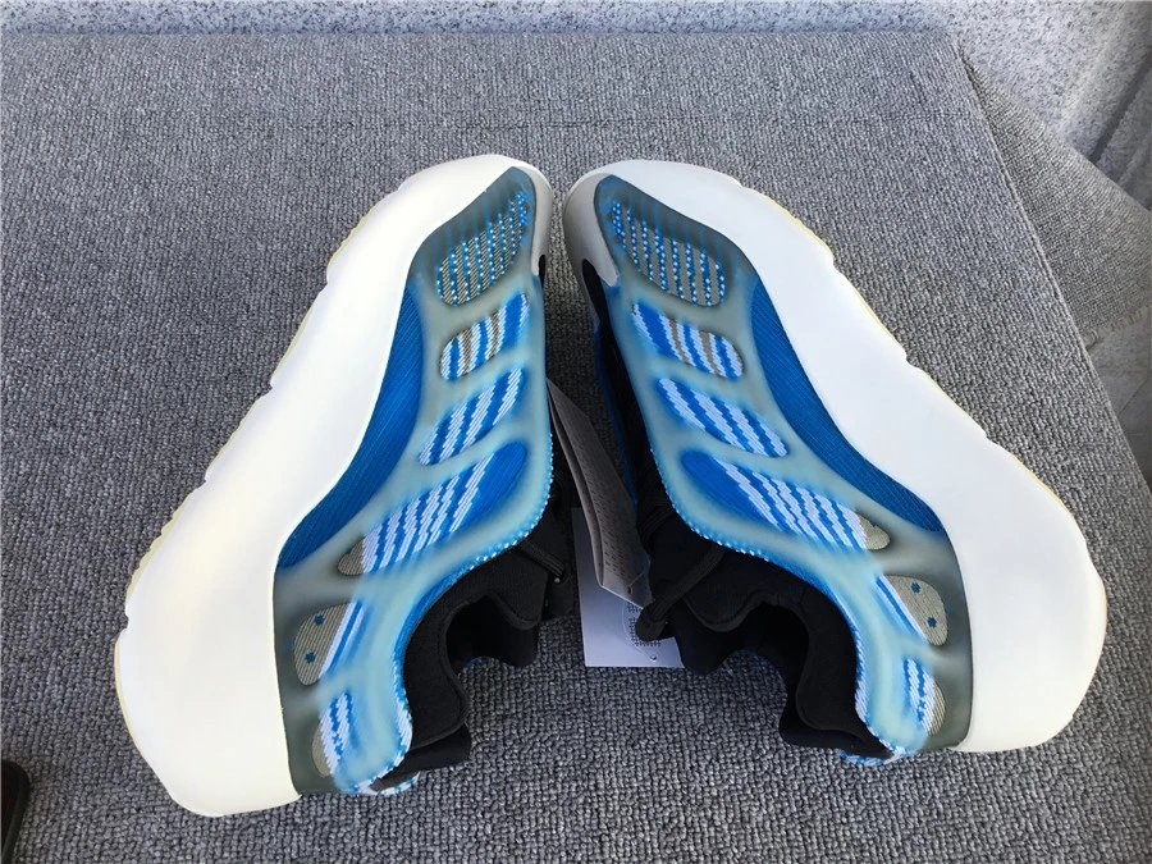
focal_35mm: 31
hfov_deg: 58.4
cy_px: 432
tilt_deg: -54.7
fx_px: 1032
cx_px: 576
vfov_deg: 45.4
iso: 25
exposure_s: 1/182
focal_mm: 3.3
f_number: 2.4
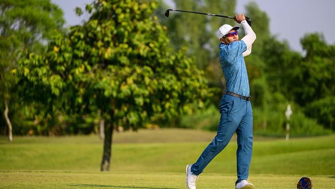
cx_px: 168
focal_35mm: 168
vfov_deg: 7.2
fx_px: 1492
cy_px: 92
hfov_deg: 12.8
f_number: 2.8
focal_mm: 160
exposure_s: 1/4000
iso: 250
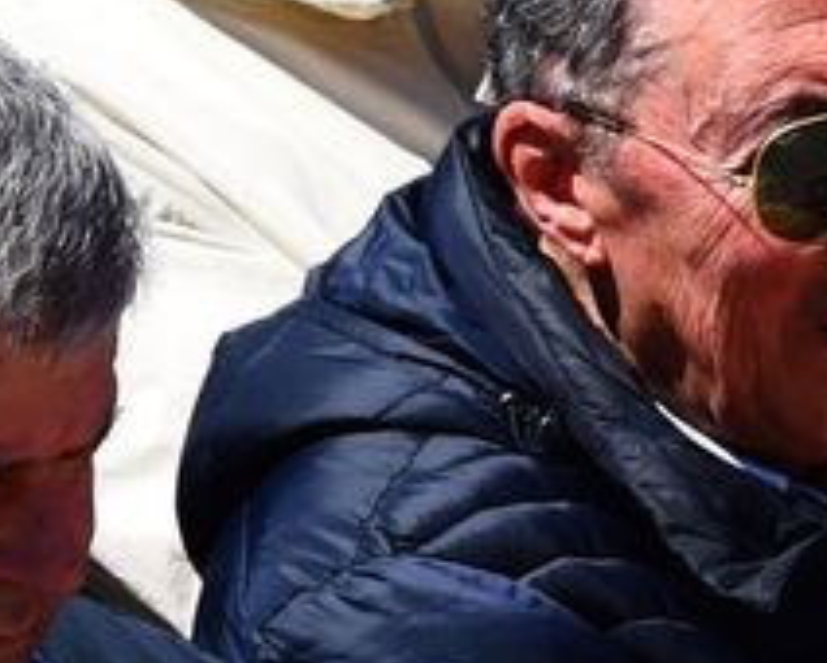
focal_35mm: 850
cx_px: 1884
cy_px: 776
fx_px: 20824
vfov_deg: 1.8
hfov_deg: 2.3
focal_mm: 150
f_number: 6.3
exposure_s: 1/1250
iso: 400
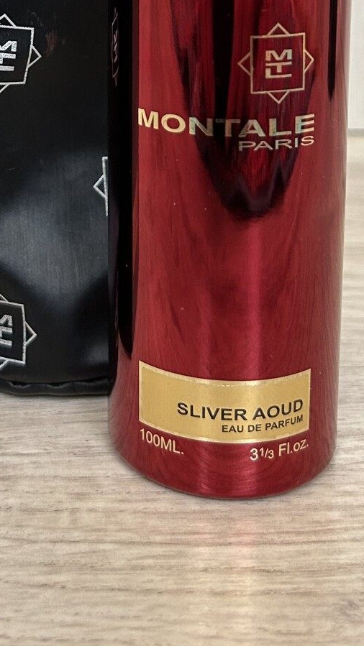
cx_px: 48
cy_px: 1
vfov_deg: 30.9
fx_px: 1080
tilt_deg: -8.6
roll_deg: +0.8
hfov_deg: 18.8
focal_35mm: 63
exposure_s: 1/114
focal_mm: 5.7
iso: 125
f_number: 1.5
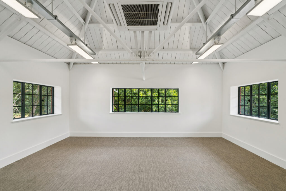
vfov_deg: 73.8
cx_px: 143
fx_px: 127
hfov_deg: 96.7
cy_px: 96
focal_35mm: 16
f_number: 11
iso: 200
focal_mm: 16
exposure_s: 1/40
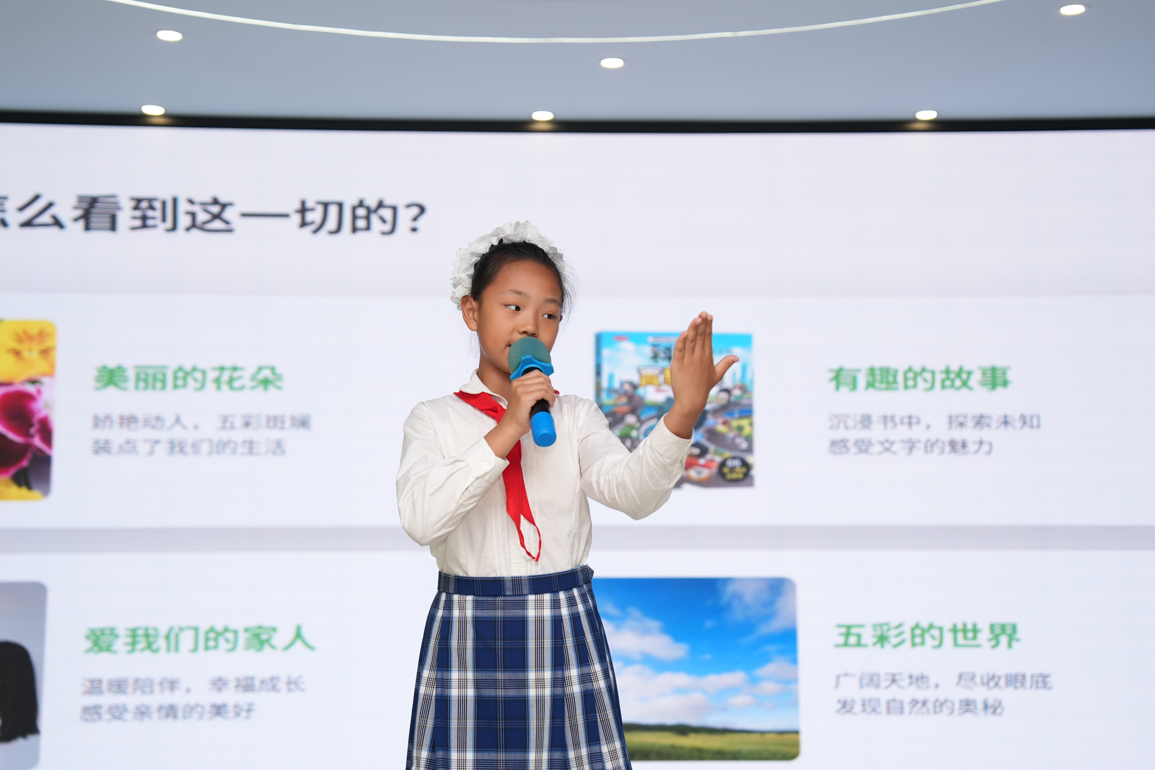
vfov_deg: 23.8
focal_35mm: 57
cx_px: 578
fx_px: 1829
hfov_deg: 35.1
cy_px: 385
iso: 100
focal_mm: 57
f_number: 2.8
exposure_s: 1/125
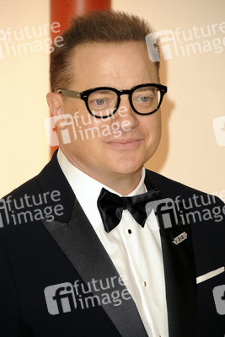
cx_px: 112
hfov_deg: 4.6
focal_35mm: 300
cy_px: 168
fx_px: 2810
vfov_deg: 6.9
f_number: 6.3
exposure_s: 1/200
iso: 1600
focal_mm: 300
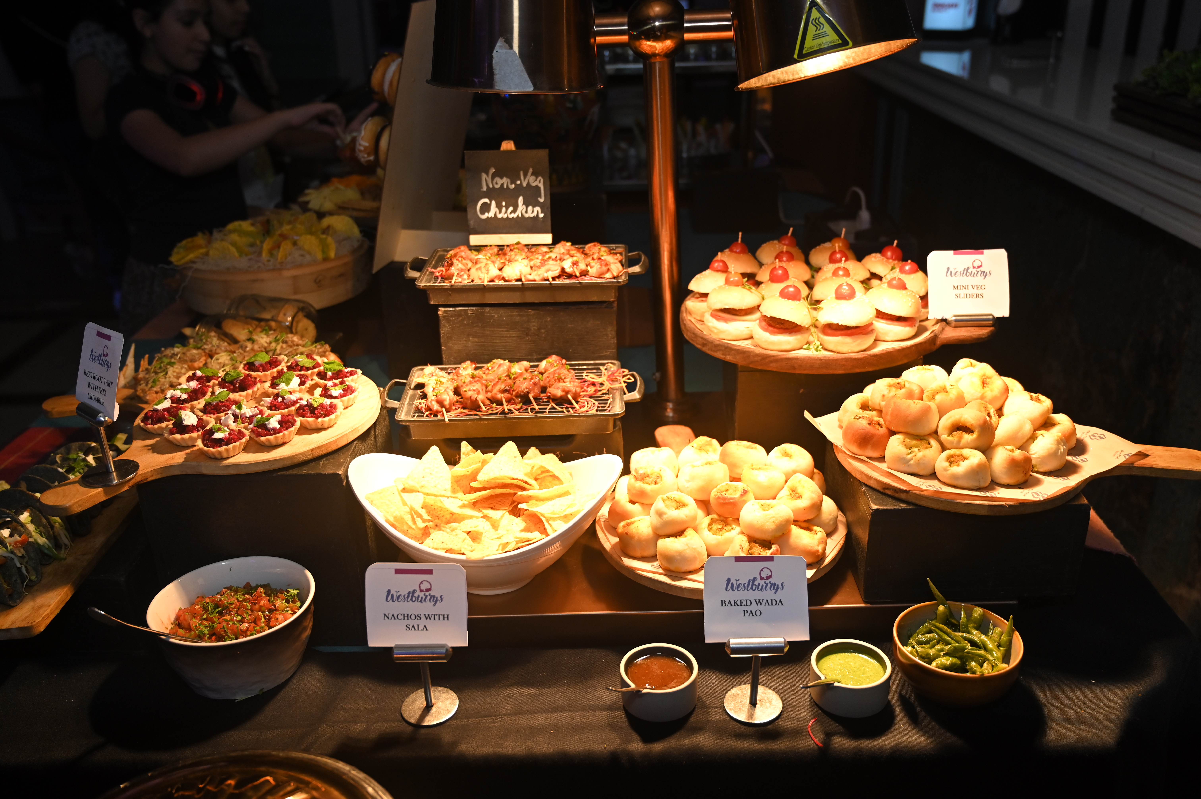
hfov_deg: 59.5
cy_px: 400
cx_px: 600
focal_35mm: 32
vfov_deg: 41.7
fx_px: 1050
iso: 800
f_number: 4
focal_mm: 31.5
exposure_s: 1/320
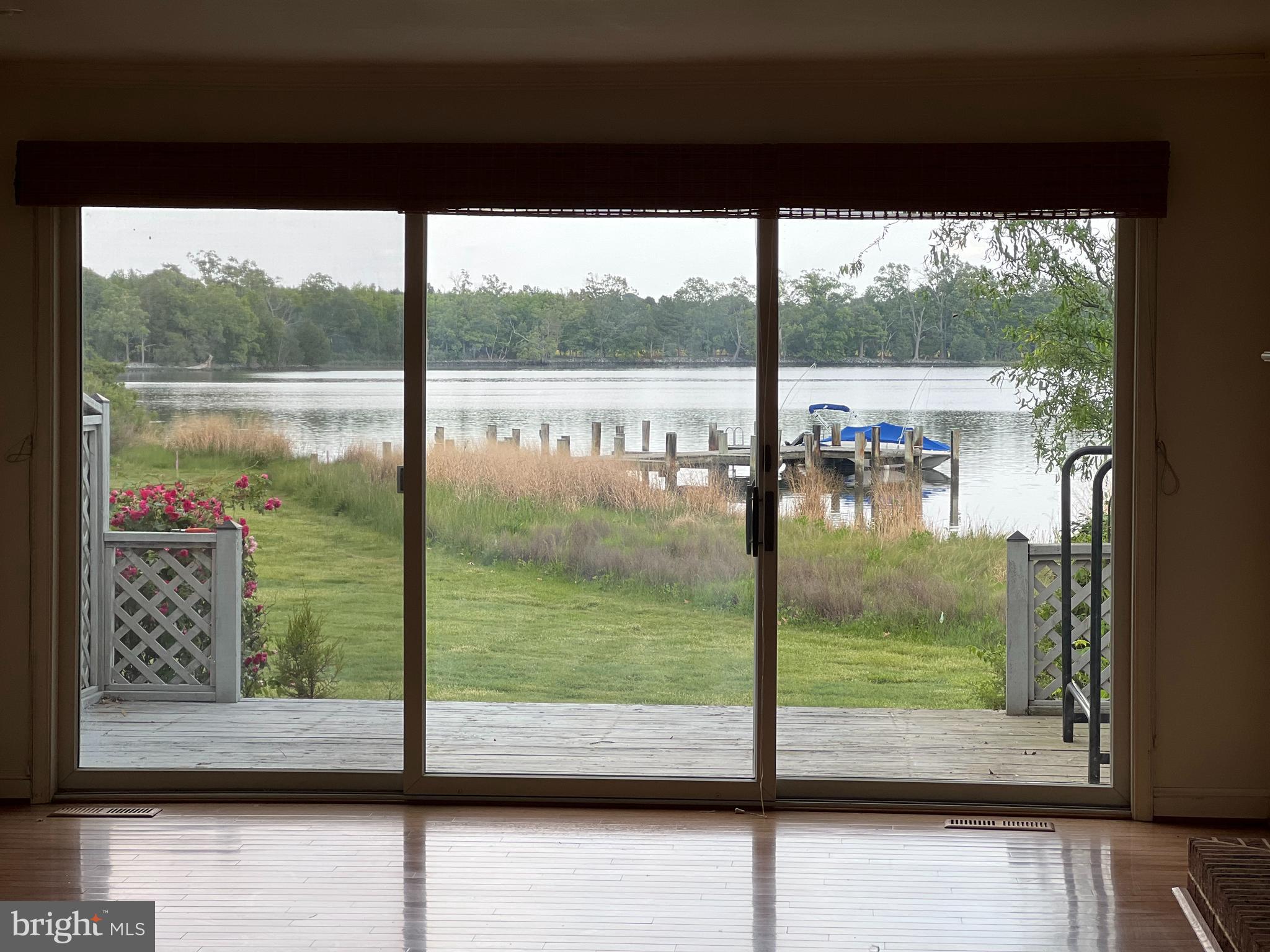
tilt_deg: -2.4
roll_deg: -0.3
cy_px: 476
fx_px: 2825
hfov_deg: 25.3
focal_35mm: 77
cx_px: 635
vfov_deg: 19.1
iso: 25
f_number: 2.8
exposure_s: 1/121
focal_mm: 9
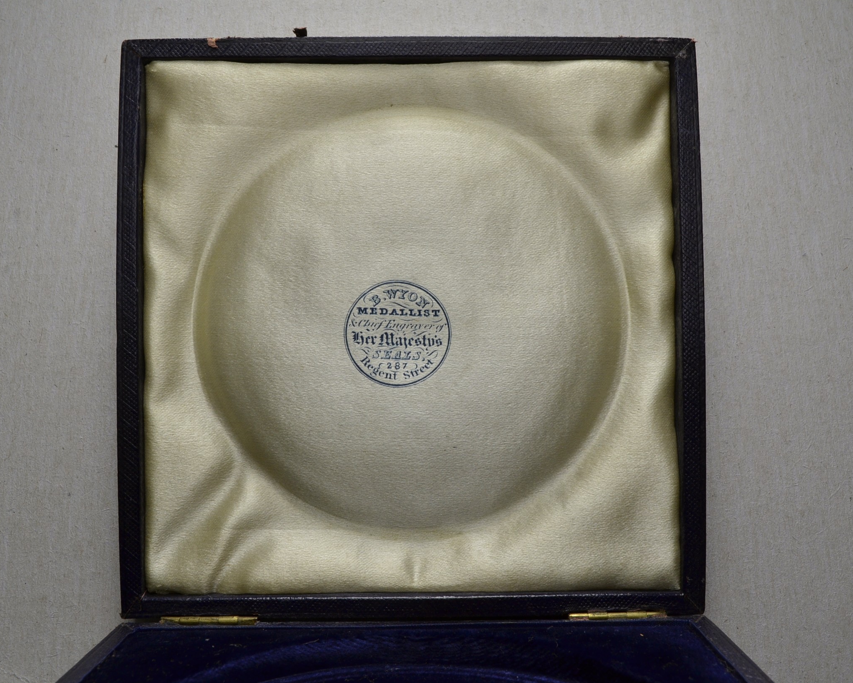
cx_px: 432
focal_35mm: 34
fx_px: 858
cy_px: 342
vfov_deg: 43.4
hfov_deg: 52.8
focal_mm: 20
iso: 400
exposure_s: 1/250
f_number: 14
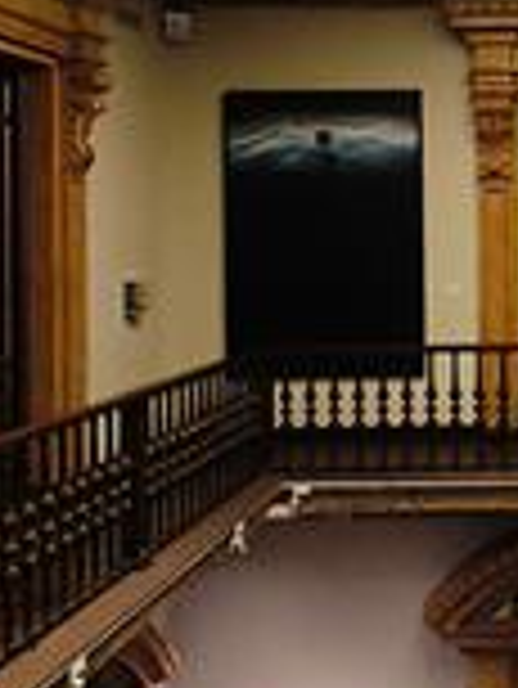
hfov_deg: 23.3
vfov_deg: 32.4
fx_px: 1176
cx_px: 574
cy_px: 229
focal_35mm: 59
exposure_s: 1/33.3
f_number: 2.2
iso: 400
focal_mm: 1.65
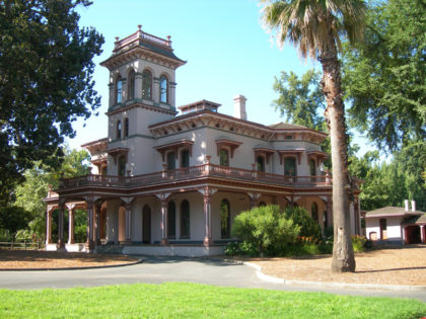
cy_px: 160
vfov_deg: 37.7
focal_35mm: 38
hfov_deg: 49.0
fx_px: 468
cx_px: 213
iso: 50
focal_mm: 7.8
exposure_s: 1/280
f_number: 2.8
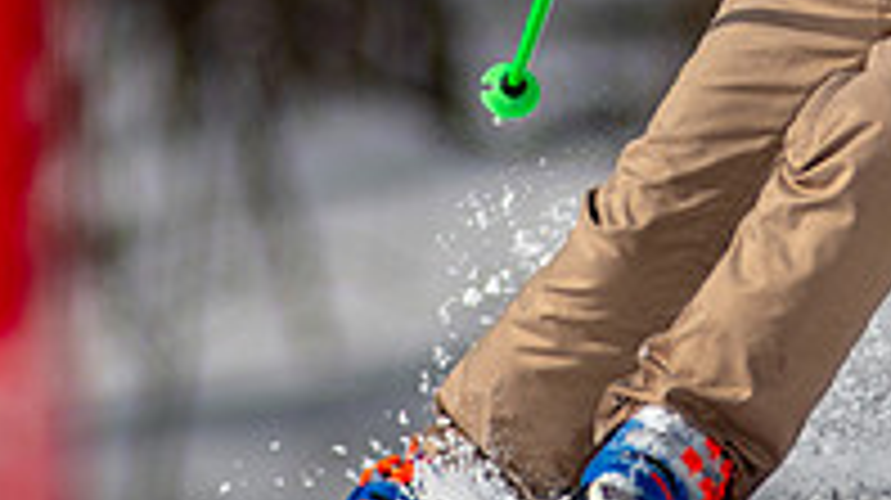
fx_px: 37062
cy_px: -186
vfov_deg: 0.8
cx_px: 791
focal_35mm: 1570
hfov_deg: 1.4
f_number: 2.8
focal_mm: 300
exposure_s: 1/8000
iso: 100
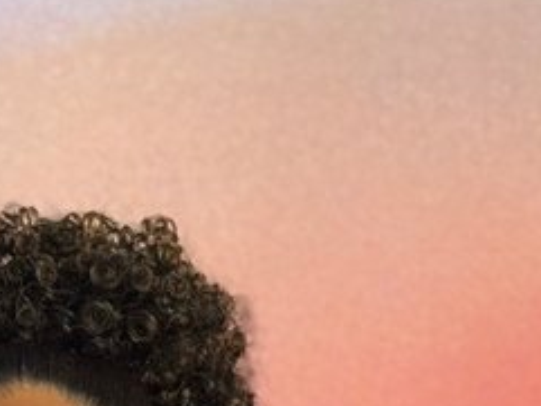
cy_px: 978
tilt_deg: -4.7
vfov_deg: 6.0
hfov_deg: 8.3
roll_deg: -1.2
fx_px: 3737
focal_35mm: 239
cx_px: 146
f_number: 1.78
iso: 80
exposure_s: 1/60
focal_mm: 6.76
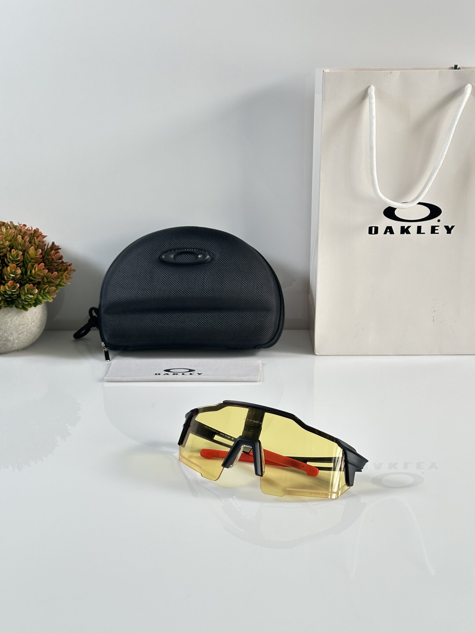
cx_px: 238
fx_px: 878
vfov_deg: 39.7
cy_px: 316
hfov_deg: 30.3
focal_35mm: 48
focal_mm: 6.86
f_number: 1.78
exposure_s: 1/100
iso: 64
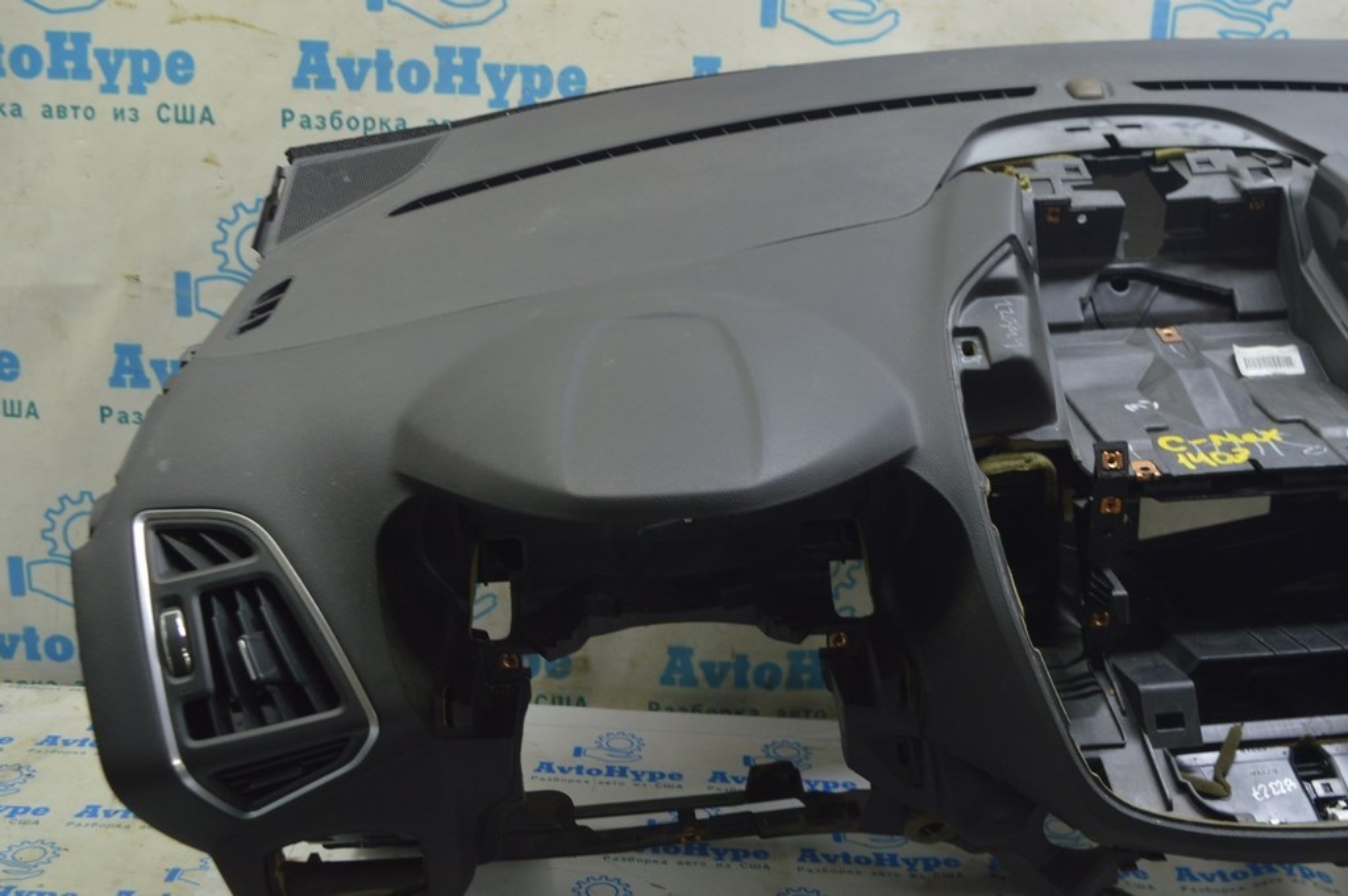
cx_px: 674
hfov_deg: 48.0
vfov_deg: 33.0
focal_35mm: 40
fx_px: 1515
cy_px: 448
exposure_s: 1/20
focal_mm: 27
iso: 400
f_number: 5.6
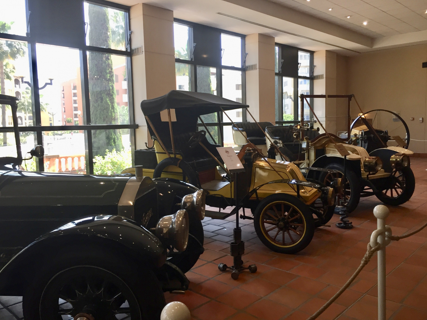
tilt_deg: -4.1
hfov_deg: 60.0
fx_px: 370
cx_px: 209
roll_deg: +0.0
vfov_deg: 46.8
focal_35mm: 30
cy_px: 157
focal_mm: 4.15
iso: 40
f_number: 2.2
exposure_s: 1/33
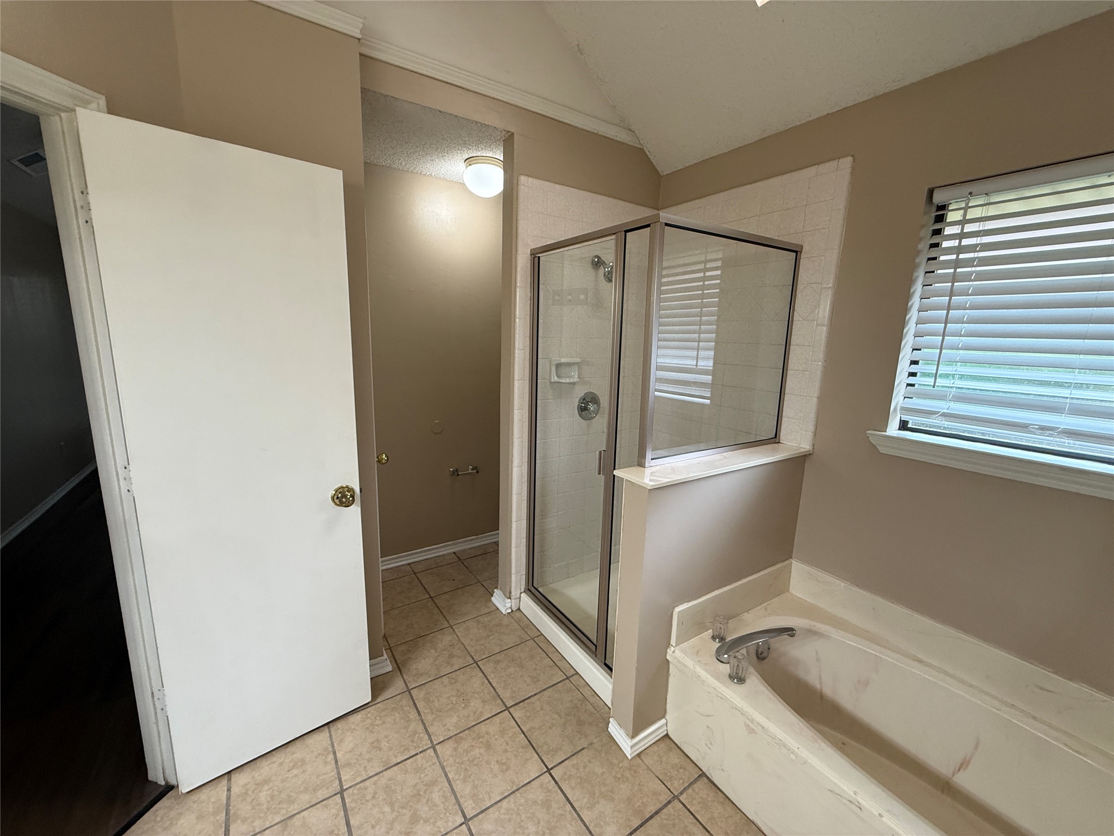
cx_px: 557
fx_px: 451
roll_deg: -1.9
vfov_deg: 85.7
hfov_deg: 102.1
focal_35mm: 14
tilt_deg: -10.4
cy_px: 418
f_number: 2.2
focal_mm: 2.22
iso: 250
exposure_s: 1/60
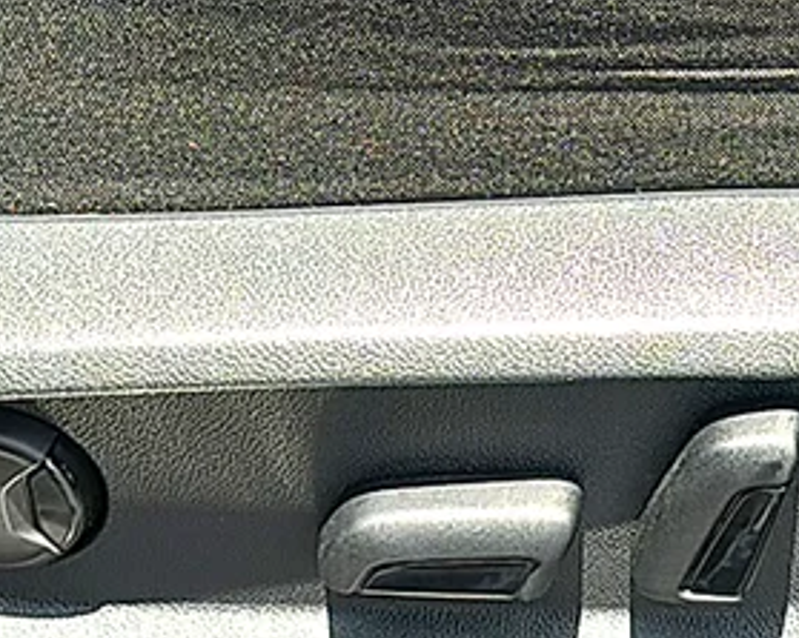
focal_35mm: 93
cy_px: 339
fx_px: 2198
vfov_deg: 16.5
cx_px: 550
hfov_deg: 20.5
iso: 80
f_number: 1.78
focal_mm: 6.86
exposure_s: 1/705
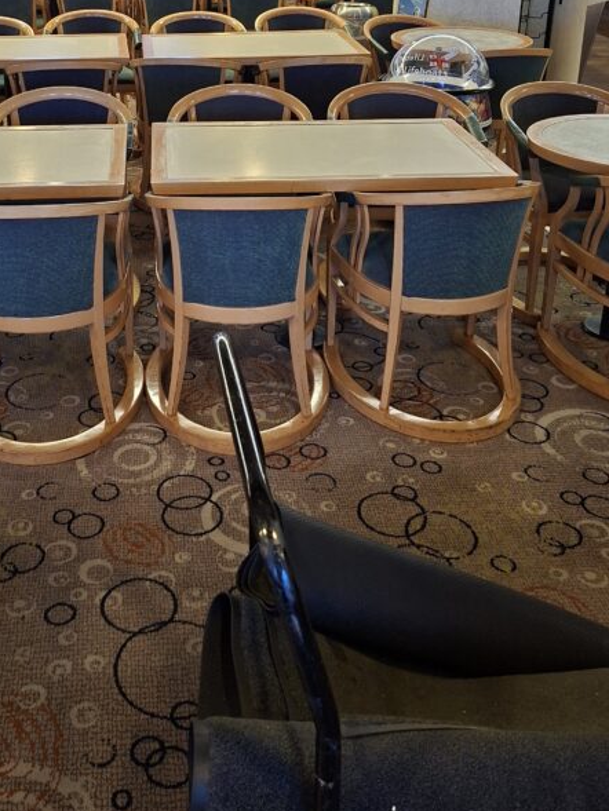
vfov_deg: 44.6
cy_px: 169
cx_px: 190
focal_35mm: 40
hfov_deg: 35.5
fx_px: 938
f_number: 1.8
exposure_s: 1/50
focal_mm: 5.54
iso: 250
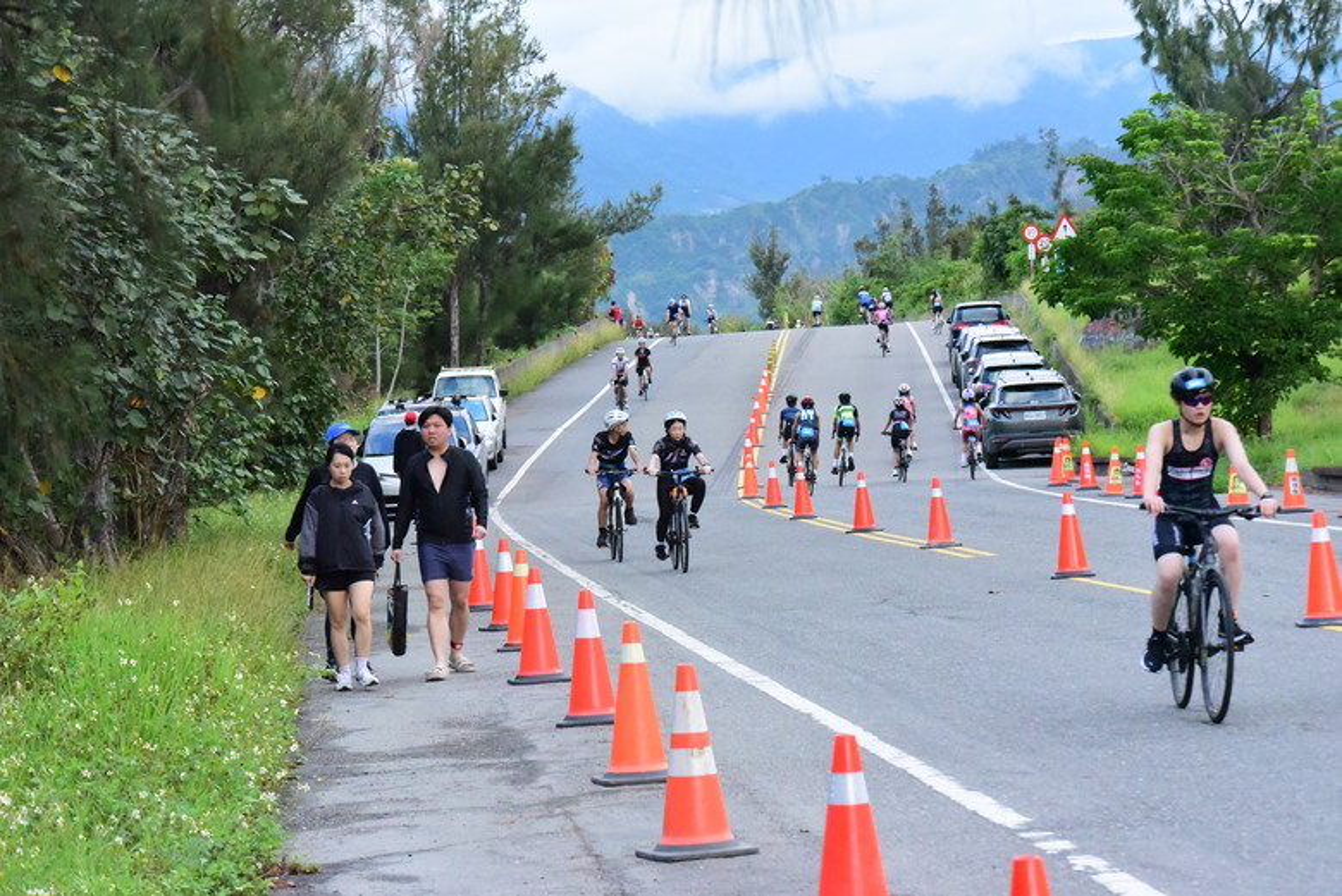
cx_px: 671
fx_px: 5035
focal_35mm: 135
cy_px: 448
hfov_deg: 15.2
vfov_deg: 10.2
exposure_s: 1/2500
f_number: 13
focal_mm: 135
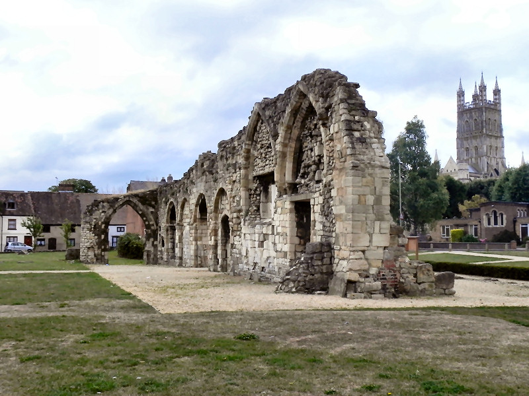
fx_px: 565
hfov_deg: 50.1
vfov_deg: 38.7
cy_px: 198
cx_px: 264
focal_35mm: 37
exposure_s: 1/403
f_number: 7.1
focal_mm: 6.6
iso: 160
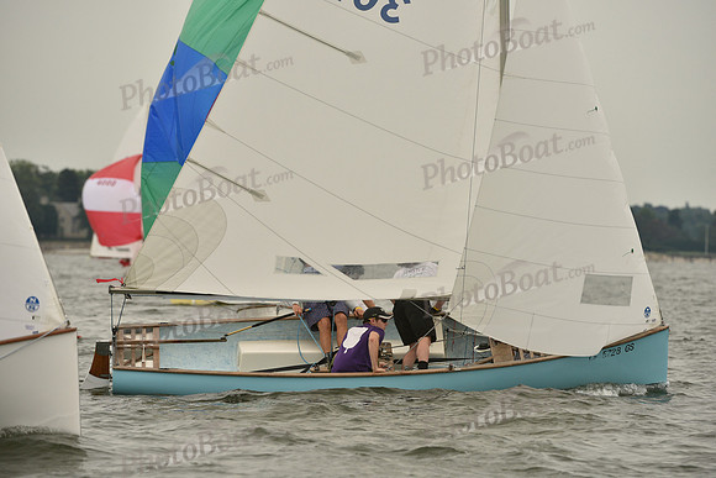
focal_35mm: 330
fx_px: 6565
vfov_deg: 4.2
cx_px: 358
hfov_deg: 6.2
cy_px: 239
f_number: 7.1
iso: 320
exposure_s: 1/1250
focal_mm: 330
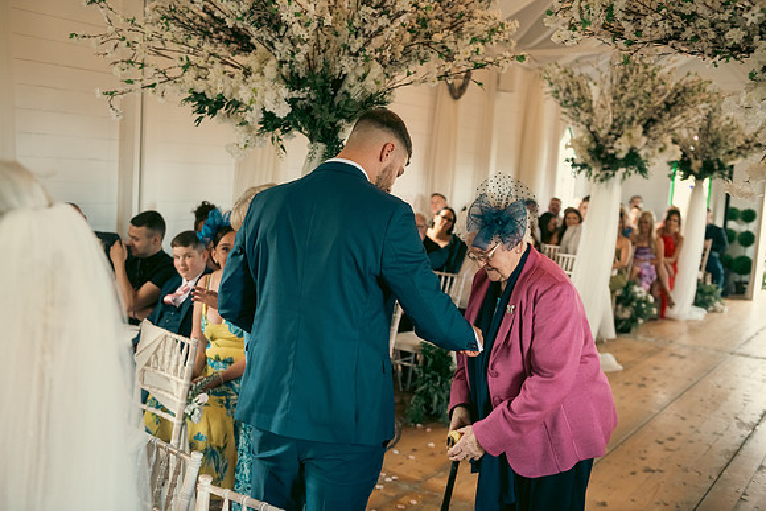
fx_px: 766
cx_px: 383
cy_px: 256
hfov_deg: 53.1
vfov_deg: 36.9
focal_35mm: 36
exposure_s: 1/160
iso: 640
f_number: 3.5
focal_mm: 36
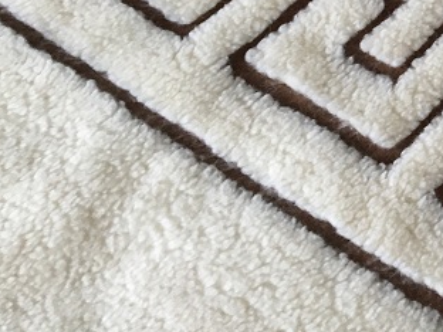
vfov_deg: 15.4
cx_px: 618
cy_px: -60
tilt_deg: -51.7
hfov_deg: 19.1
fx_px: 1190
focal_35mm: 93
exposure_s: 1/33
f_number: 2.2
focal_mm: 4.15
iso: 125
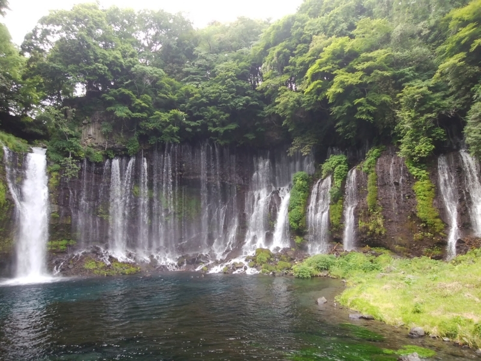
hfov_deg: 76.4
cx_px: 240
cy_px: 180
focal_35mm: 22
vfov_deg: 61.1
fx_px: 306
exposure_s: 1/120
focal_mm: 3
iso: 64
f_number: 2
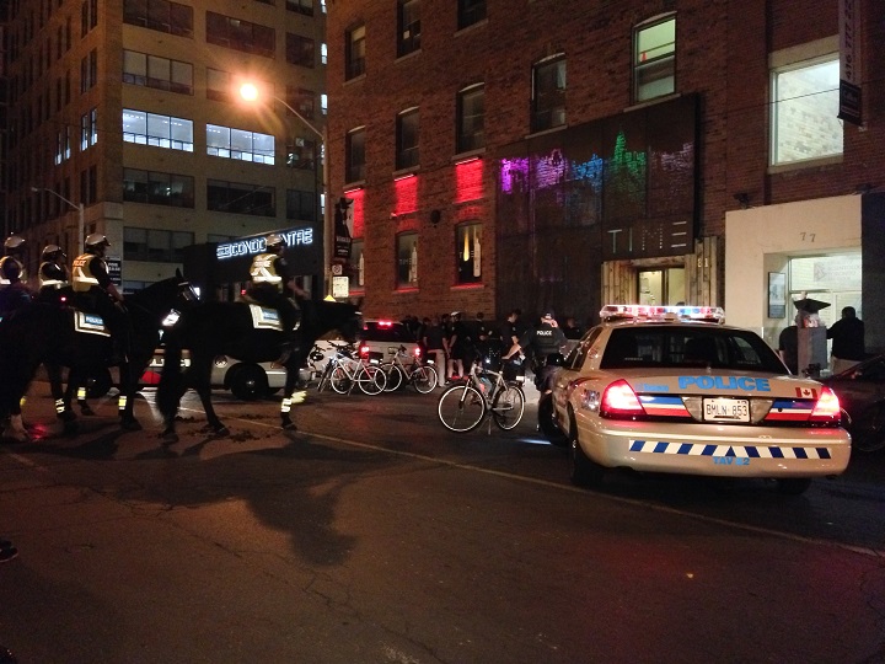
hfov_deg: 55.4
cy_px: 332
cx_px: 442
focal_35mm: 33
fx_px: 844
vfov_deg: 42.9
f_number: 2.4
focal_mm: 4.12
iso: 800
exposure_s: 1/15
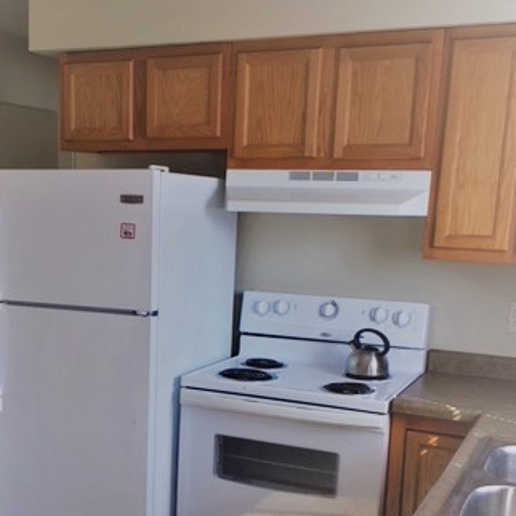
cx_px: 159
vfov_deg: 32.8
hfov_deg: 33.0
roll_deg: -2.3
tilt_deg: -10.2
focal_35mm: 51
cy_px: 380
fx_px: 860
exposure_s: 1/60
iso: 25
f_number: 2.2
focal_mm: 4.15
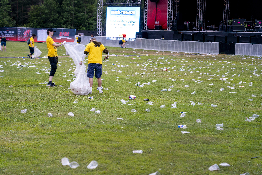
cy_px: 88
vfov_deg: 15.9
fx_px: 626
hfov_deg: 23.6
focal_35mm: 86
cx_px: 131
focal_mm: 86
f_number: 4
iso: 800
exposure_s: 1/320
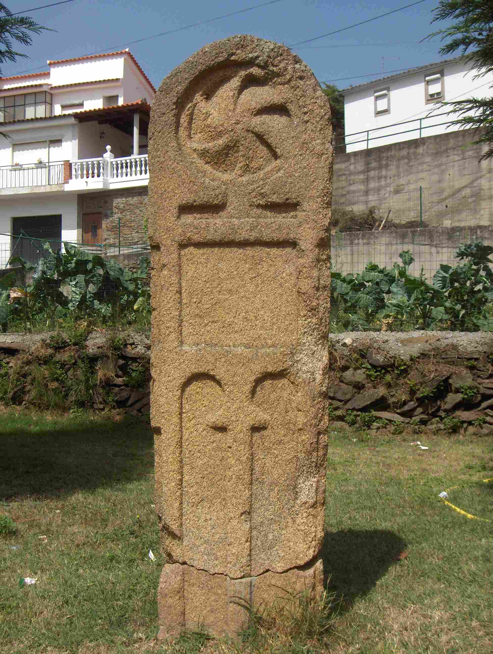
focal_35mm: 39
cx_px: 246
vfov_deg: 47.8
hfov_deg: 36.9
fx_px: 739
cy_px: 327
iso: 100
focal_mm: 8
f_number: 4.8
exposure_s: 1/952
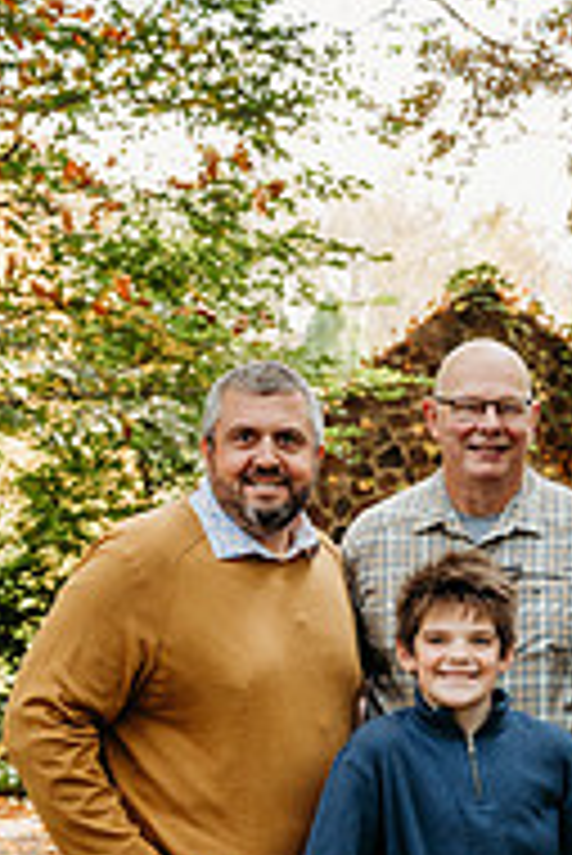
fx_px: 2141
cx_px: 455
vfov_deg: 22.3
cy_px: 675
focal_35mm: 90
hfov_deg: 15.1
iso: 500
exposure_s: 1/320
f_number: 4
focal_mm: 38
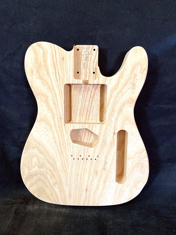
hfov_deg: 53.1
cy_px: 118
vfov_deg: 67.3
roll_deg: -0.1
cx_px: 88
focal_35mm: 26
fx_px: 176
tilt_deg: -23.1
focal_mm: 4.25
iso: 160
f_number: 1.8
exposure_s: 1/60
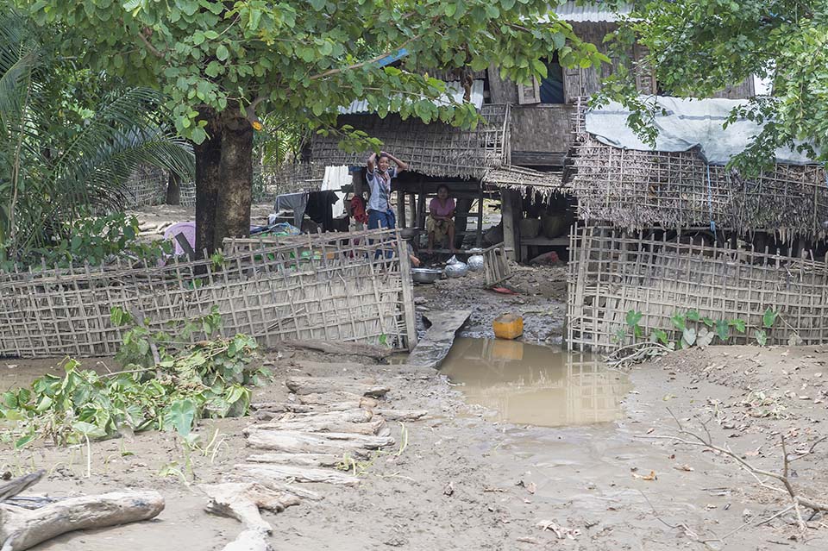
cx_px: 414
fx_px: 1609
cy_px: 276
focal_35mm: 70
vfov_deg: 19.4
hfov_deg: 28.9
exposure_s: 1/200
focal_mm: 70
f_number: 11
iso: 400
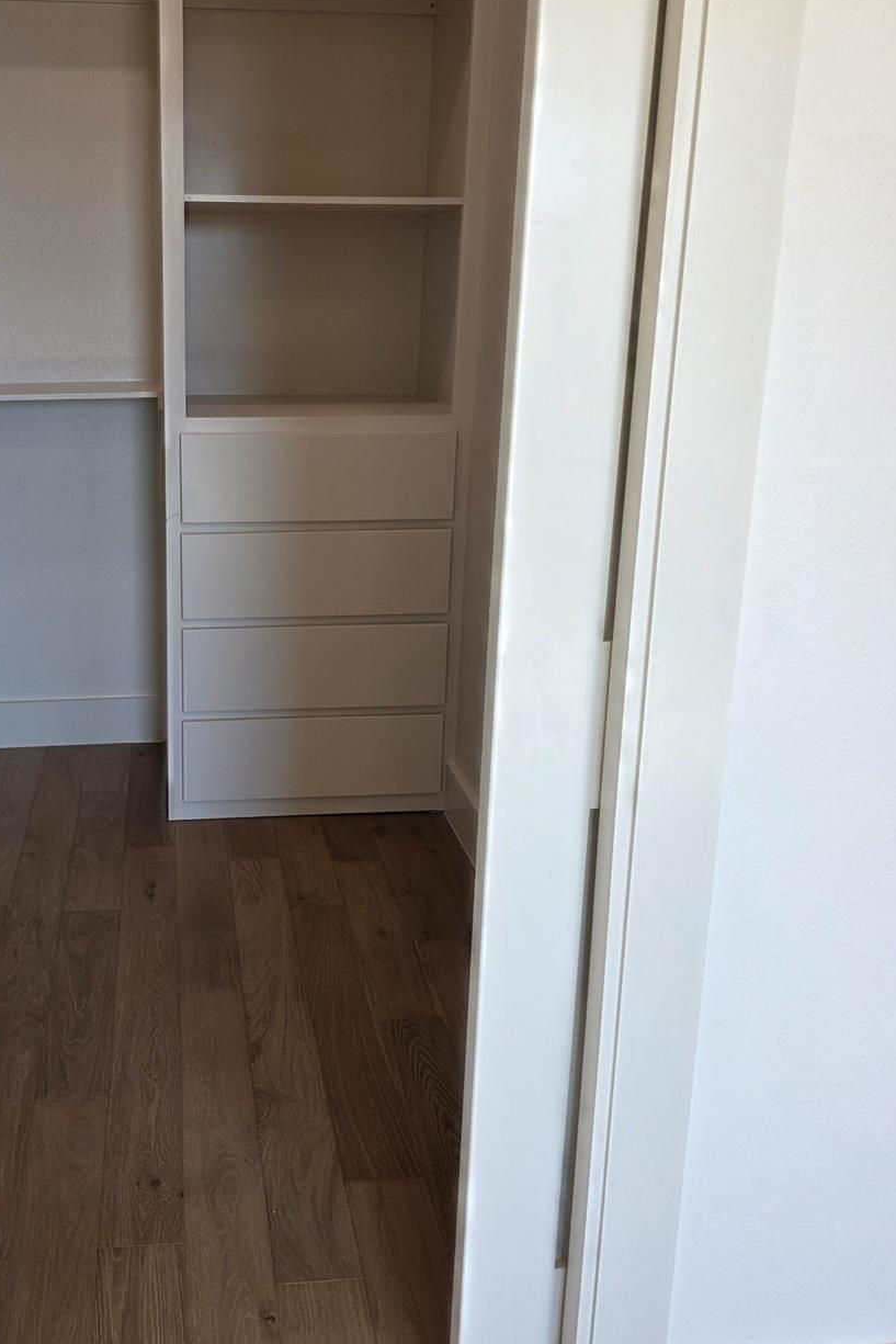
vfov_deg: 61.5
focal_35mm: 30
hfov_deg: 42.9
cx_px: 288
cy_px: 554
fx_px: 1120
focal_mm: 6.3
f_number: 1.7
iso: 32
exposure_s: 1/120
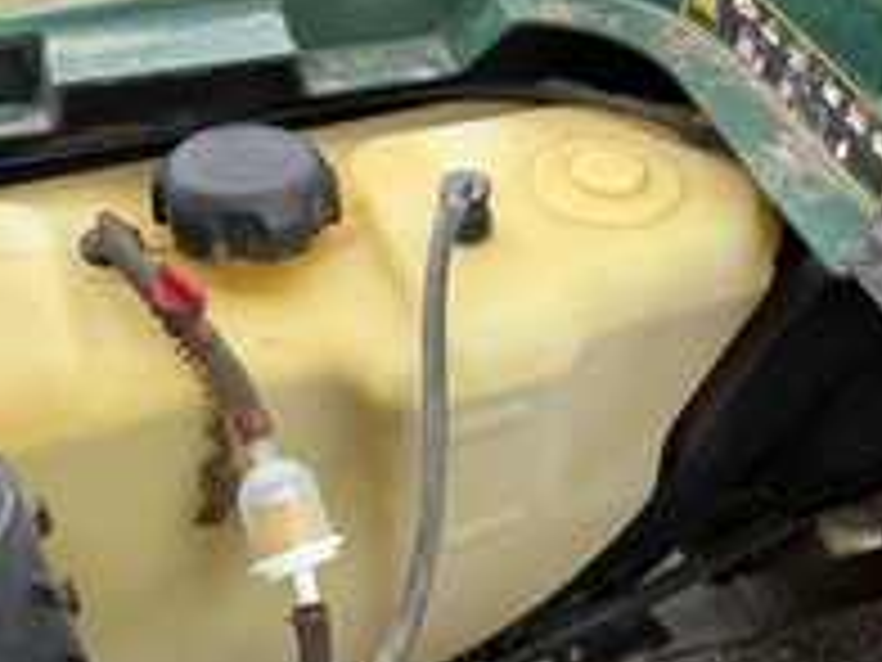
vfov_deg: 29.7
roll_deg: -8.9
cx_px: 680
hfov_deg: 37.8
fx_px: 1248
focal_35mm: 49
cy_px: 293
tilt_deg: -36.5
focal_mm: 6.76
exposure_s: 1/151
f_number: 1.78
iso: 50
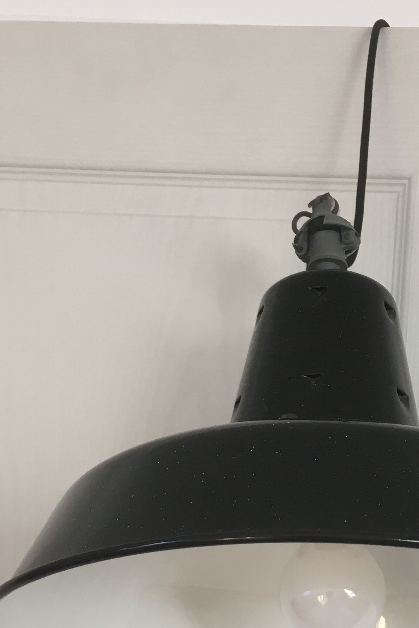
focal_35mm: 59
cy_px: 434
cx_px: 355
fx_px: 1030
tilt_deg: +11.6
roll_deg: -3.4
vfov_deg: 33.5
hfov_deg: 22.6
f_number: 2.2
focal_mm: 4.15
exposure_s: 1/33
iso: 25
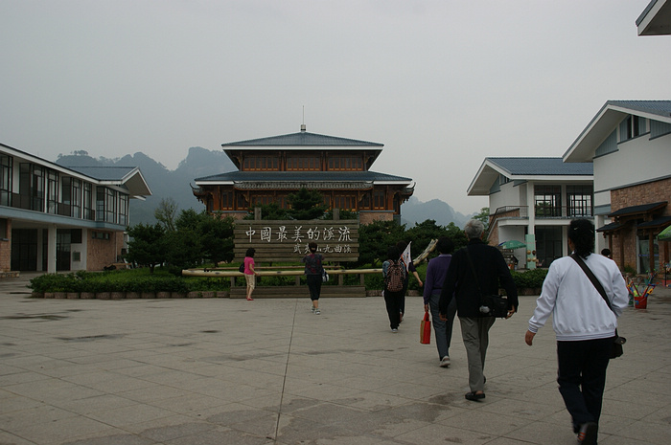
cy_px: 222
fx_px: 614
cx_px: 336
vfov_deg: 39.9
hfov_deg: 57.3
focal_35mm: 33
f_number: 8
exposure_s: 1/40
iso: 100
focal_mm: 22
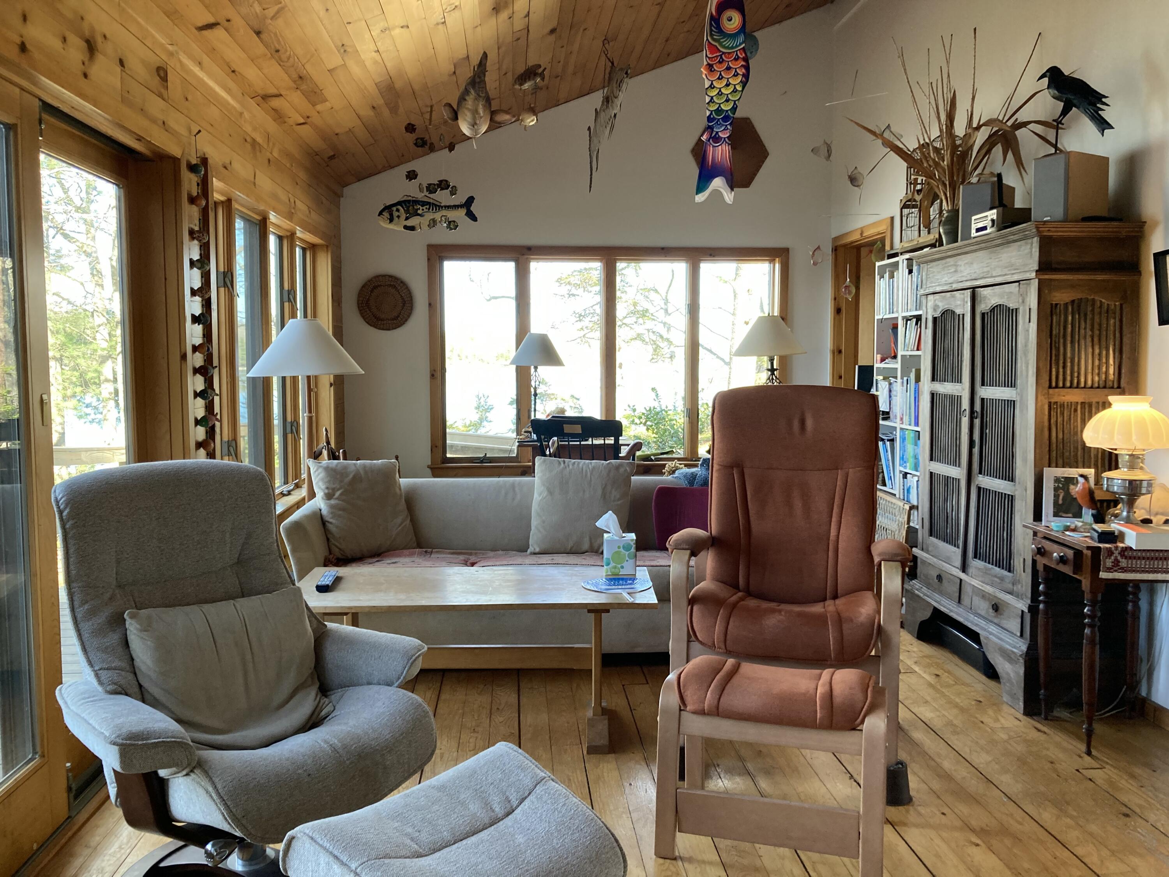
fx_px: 946
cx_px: 584
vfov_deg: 49.7
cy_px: 438
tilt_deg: -2.5
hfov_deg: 63.4
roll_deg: -0.1
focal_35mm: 28
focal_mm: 3.99
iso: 80
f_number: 1.8
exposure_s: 1/76
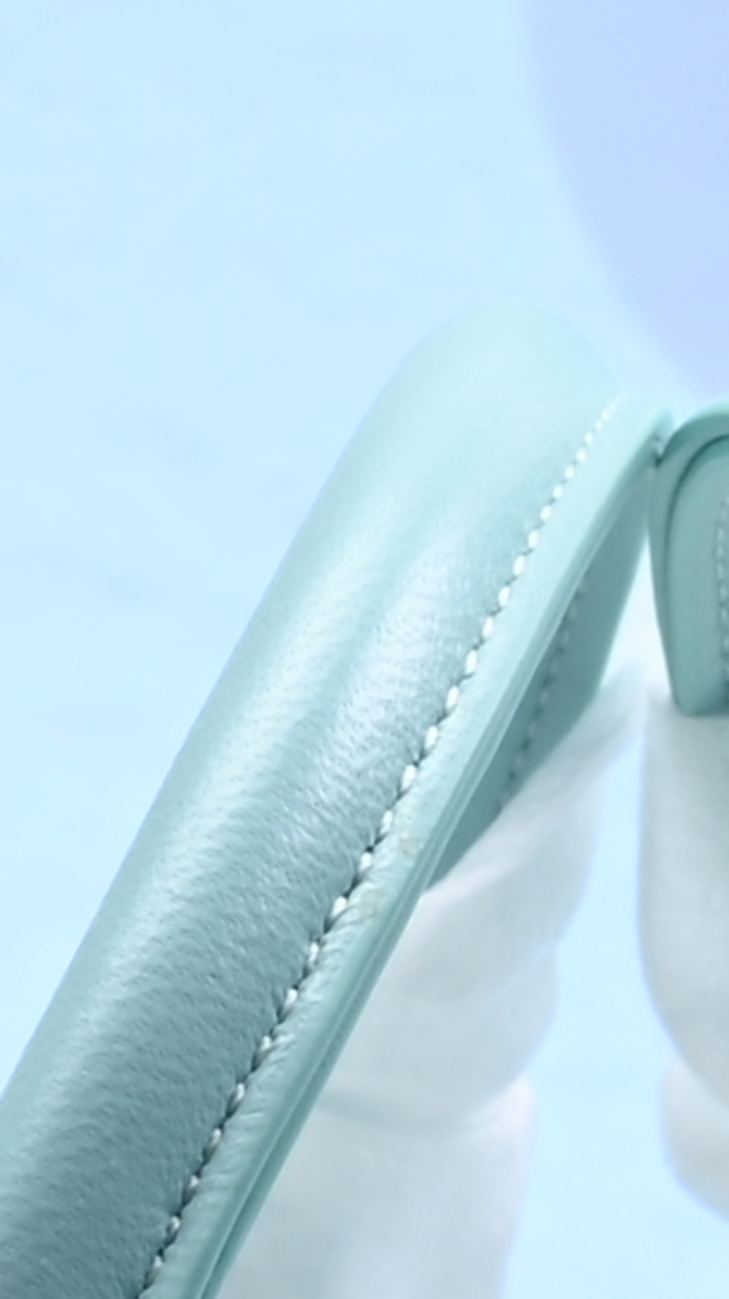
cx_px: 815
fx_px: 11975
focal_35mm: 348
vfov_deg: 6.0
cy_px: 2655
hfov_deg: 3.5
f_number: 16
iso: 100
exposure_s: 1/2
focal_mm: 39
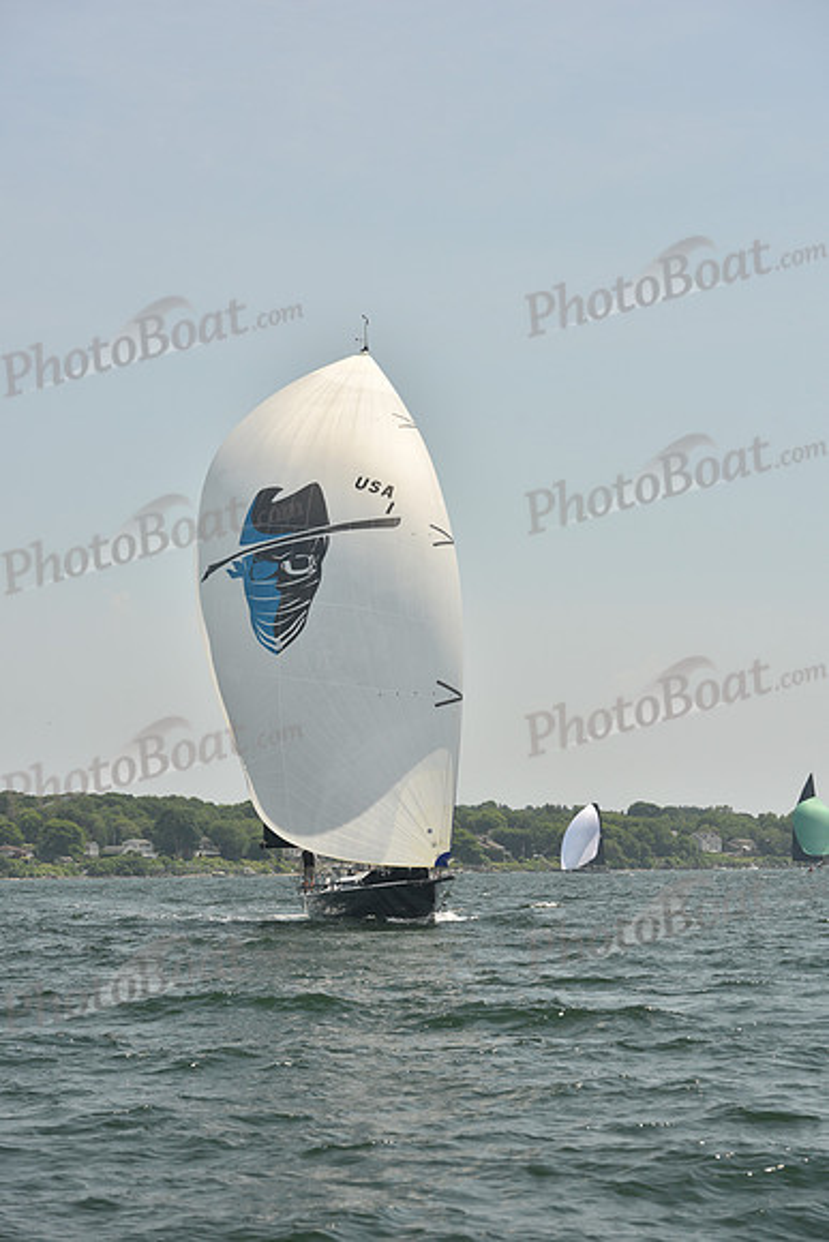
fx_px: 2934
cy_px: 621
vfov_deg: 23.9
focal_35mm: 85
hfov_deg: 16.1
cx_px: 414
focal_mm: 85
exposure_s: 1/640
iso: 250
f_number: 7.1
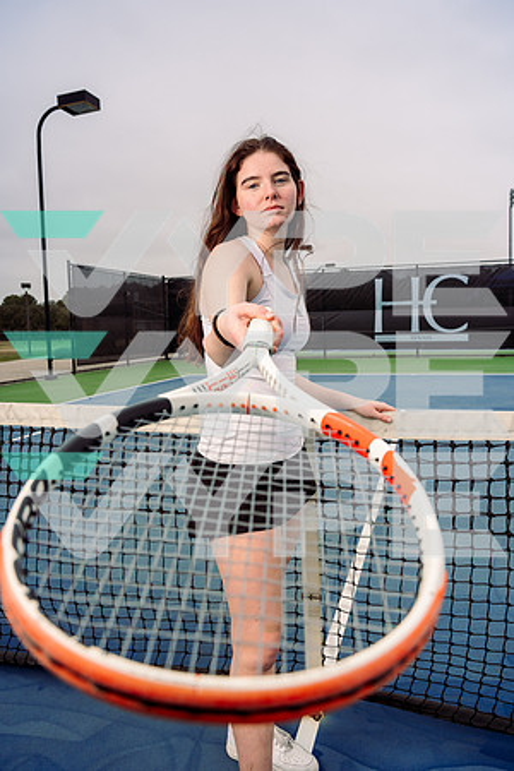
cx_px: 257
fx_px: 578
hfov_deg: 47.9
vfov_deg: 67.4
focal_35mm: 27
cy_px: 386
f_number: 7.1
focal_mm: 27
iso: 250
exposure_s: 1/250
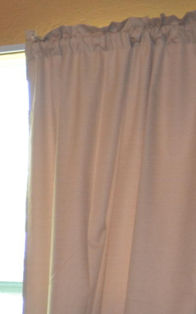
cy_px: 280
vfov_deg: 16.6
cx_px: -502
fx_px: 1060
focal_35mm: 124
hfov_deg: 8.0
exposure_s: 1/60
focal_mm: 18
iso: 640
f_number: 3.5
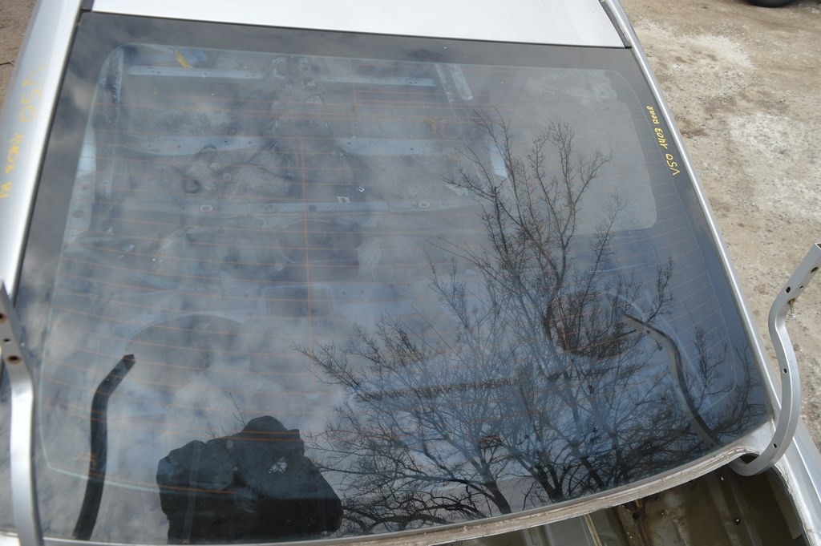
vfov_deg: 47.9
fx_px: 615
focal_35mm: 27
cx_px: 410
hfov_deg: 67.4
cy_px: 273
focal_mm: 18
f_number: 5.6
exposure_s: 1/125
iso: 200
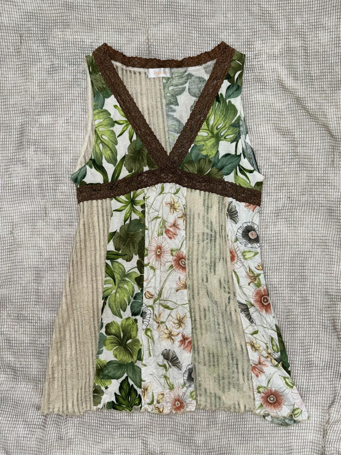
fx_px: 315
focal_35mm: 24
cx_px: 170
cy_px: 228
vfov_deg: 71.6
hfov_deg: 56.8
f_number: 1.78
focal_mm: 6.76
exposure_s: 1/60
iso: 80
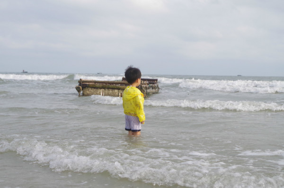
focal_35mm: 64
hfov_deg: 31.5
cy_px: 94
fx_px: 504
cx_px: 142
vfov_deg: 21.1
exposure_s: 1/2000
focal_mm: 42.5
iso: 1600
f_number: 8
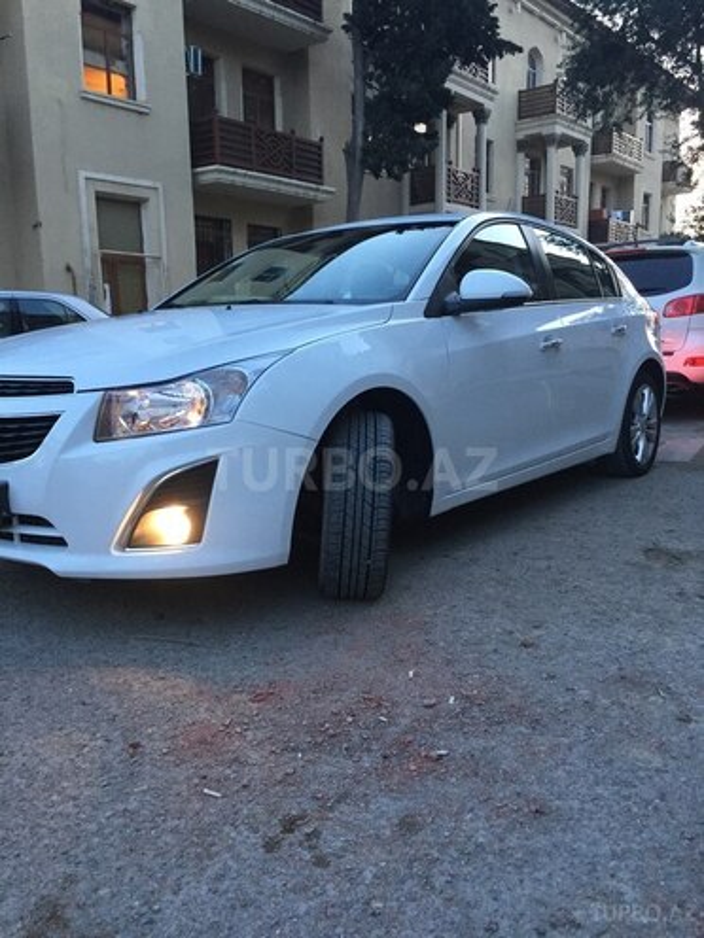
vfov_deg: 61.7
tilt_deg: -8.6
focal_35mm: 29
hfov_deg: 48.2
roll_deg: +0.1
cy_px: 469
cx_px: 352
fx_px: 786
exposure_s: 1/33
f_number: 2.2
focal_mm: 4.15
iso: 80
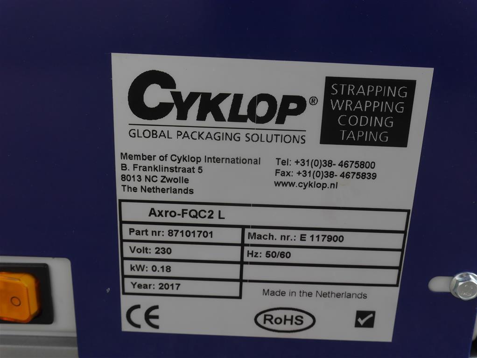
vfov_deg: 31.6
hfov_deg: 41.2
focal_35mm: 46
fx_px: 634
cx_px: 238
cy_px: 179
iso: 160
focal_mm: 23
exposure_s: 1/400
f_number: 9
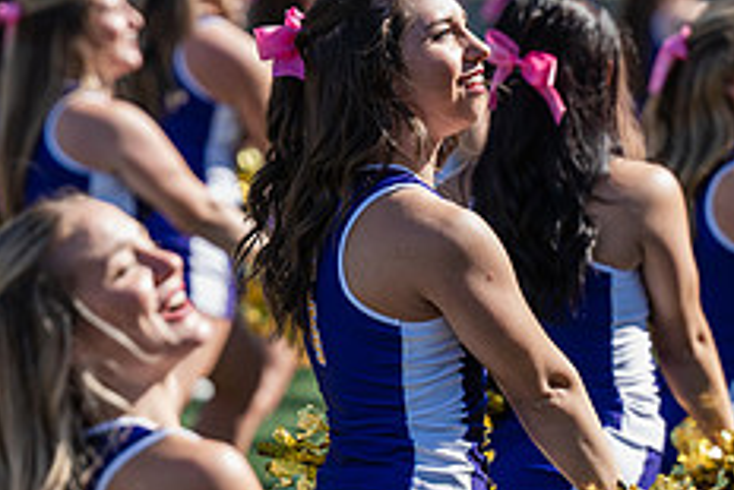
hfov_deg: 5.7
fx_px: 7385
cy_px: 191
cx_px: 424
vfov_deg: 3.8
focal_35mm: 362
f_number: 3.5
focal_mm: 145
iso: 125
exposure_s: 1/800
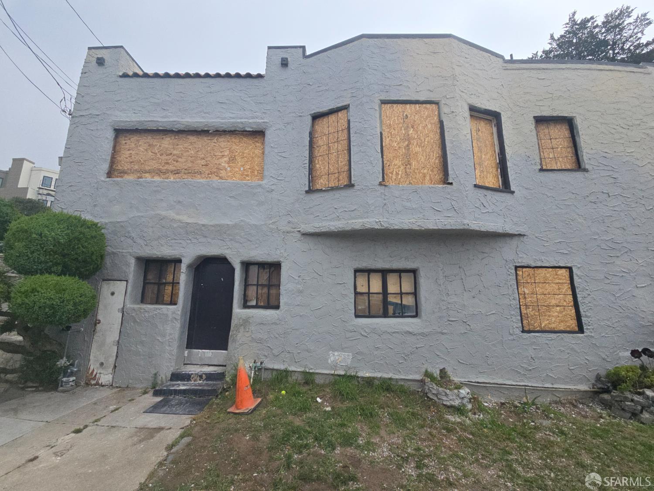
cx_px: 327
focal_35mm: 13
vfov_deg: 89.9
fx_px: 246
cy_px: 246
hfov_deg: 106.2
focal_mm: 2.2
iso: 50
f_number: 2.2
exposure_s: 1/3737
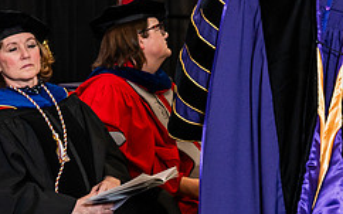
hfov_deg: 12.2
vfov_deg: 7.6
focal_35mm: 171
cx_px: 319
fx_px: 1598
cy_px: -4
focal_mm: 70
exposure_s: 1/200
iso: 1250
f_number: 4.5
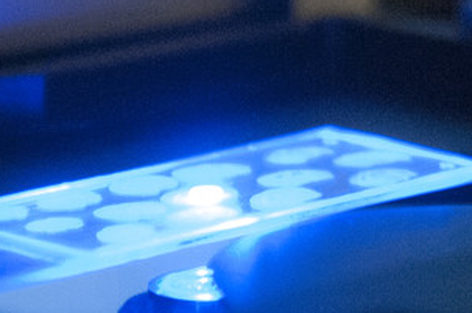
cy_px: -144
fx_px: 4045
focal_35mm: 309
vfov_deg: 4.4
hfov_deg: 6.6
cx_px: 701
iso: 1600
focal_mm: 52
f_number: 2.8
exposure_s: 1/100
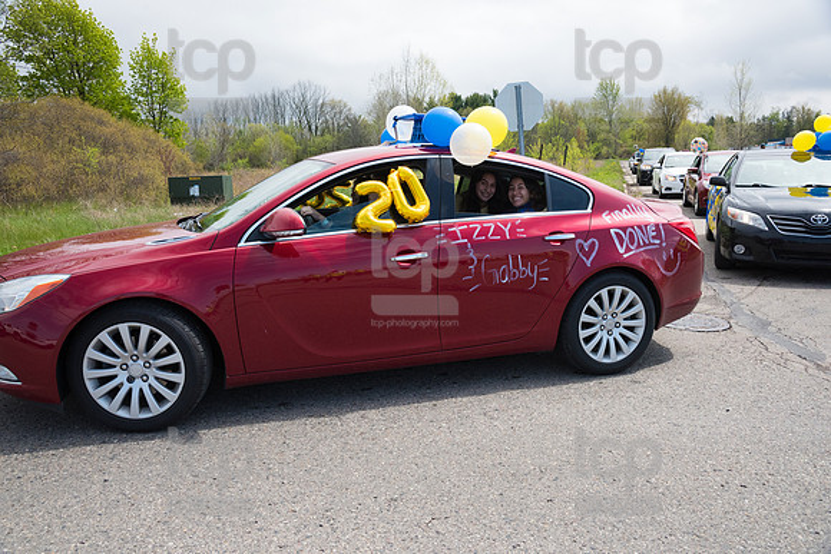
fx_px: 646
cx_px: 416
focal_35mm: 28
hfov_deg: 65.5
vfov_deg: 46.4
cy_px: 277
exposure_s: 1/1600
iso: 1000
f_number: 7.1
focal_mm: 28
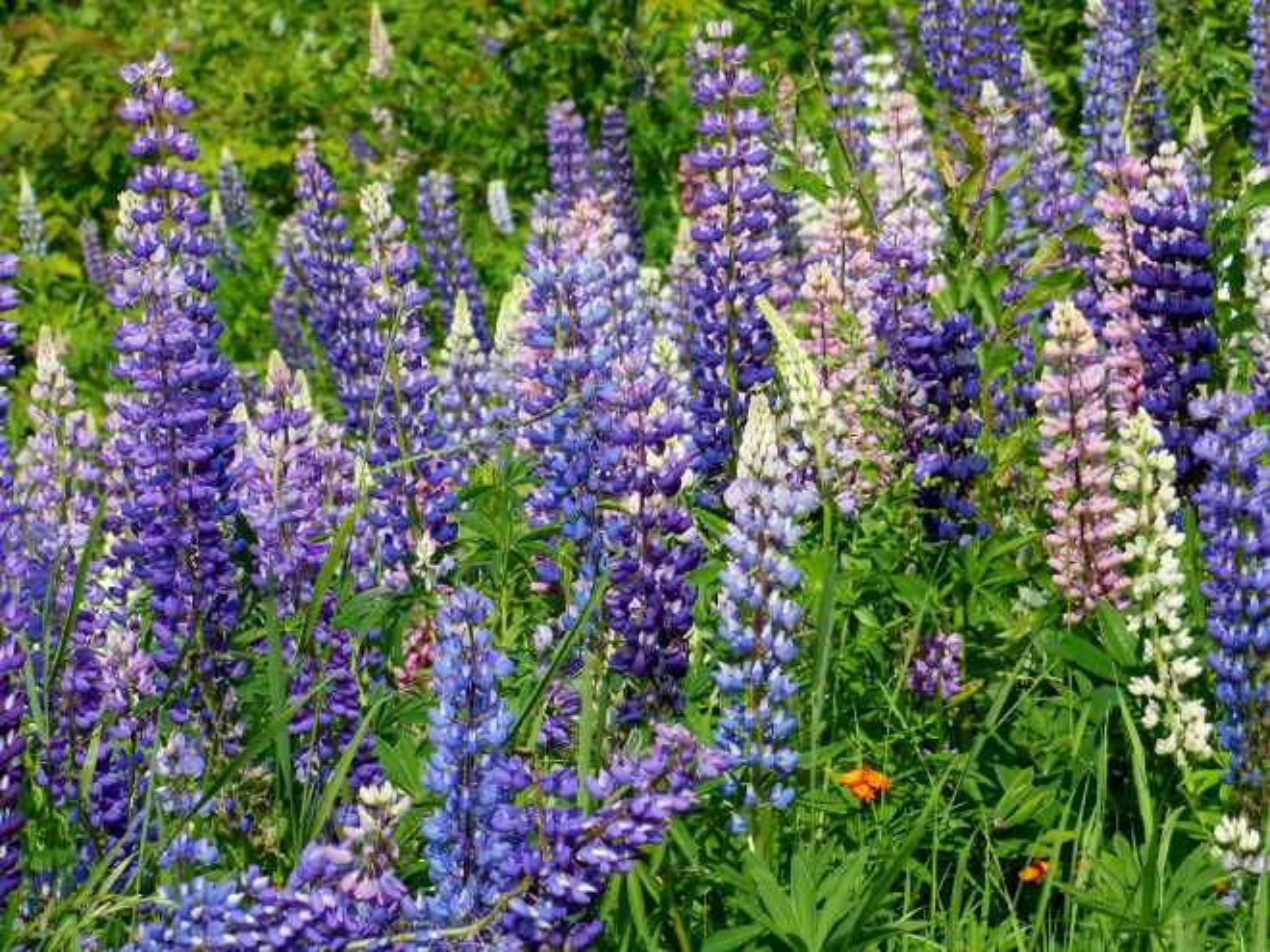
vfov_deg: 7.8
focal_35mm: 191
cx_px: 635
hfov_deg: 10.4
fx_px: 7007
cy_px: 476
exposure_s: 1/320
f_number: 5.9
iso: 125
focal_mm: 34
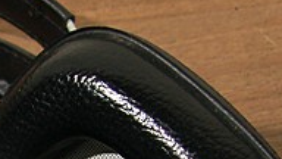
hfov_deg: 9.4
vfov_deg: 5.3
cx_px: -18
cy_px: 255
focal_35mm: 227
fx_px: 1697
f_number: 2.5
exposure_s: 1/40
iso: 50
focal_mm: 10.3
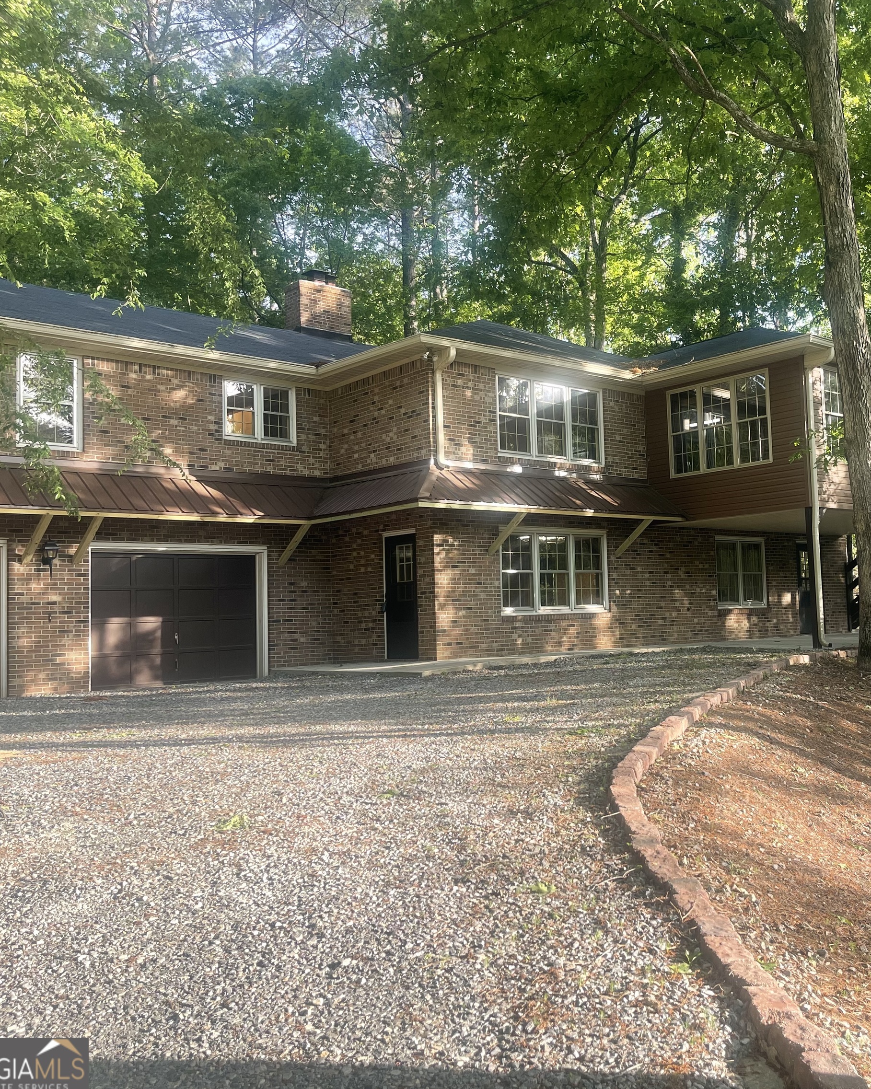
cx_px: 660
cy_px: 541
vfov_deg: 54.2
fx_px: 1064
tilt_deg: +3.3
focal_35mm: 33
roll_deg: +2.0
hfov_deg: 43.0
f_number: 1.6
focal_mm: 5.1
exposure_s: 1/284
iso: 32
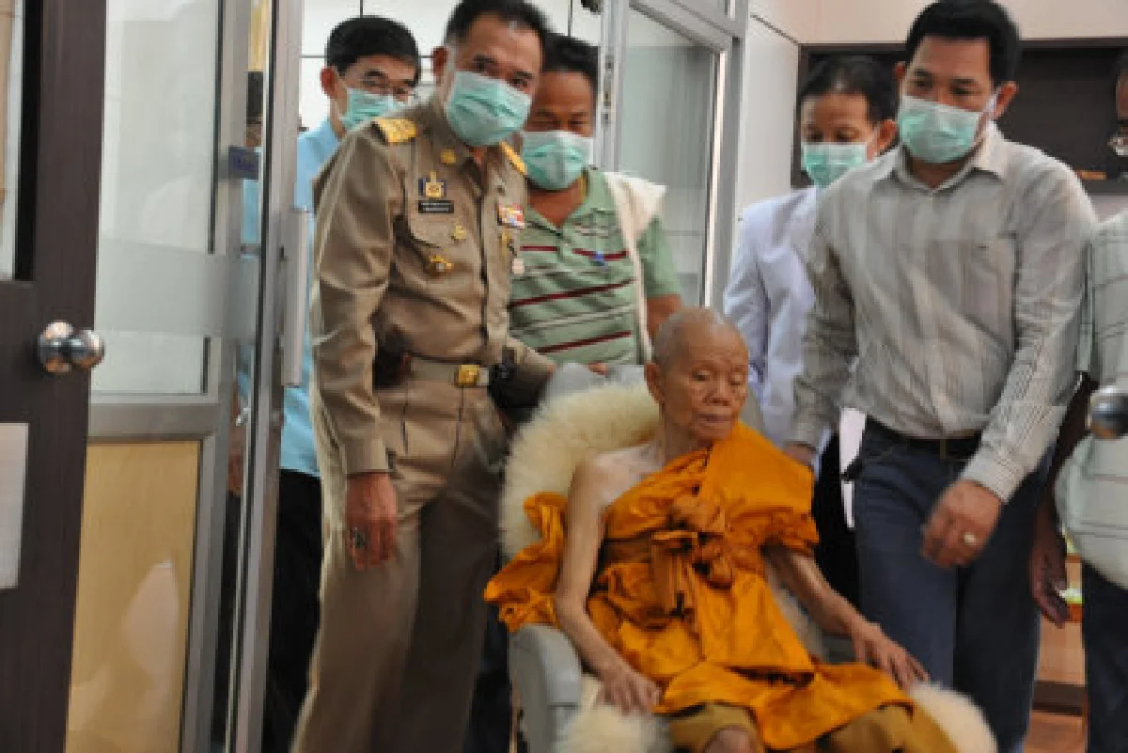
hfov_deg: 31.9
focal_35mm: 63
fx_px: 1975
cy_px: 376
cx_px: 564
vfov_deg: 21.6
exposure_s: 1/20
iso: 1600
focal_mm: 42
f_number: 4.8
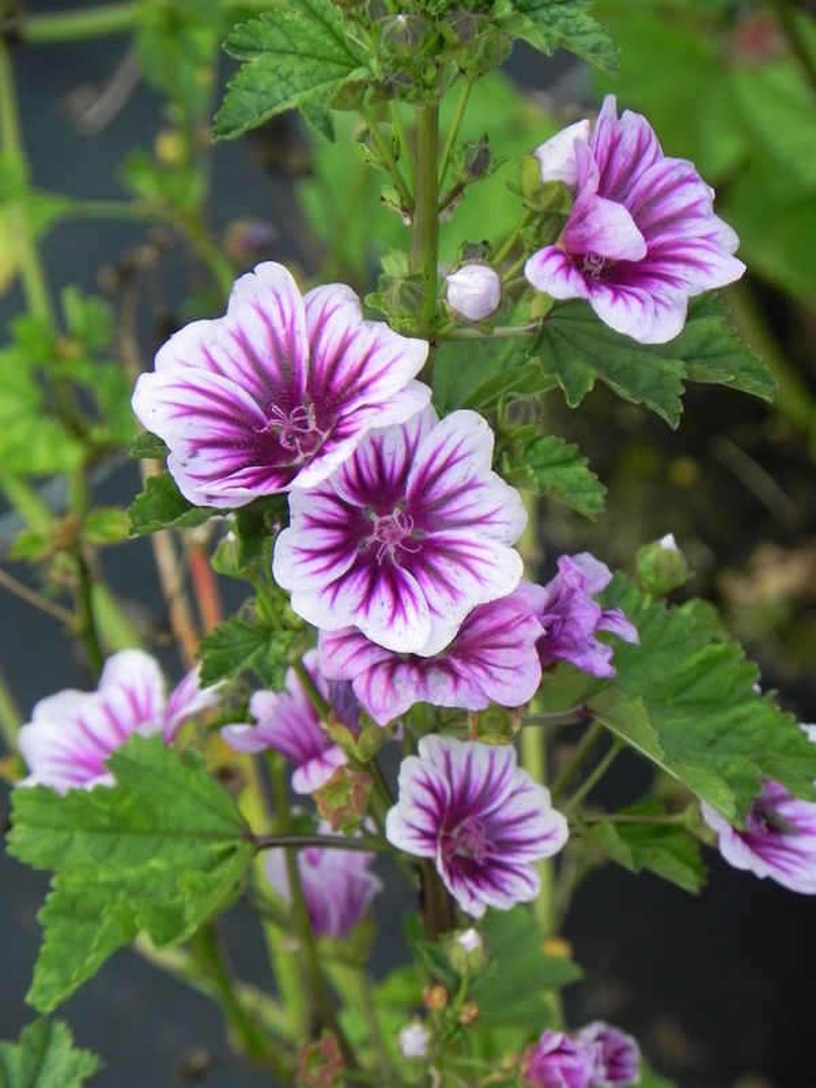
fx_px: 9146
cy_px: 544
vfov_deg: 6.8
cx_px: 408
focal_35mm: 291
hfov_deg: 5.1
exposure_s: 1/60
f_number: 5
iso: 160
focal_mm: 51.8
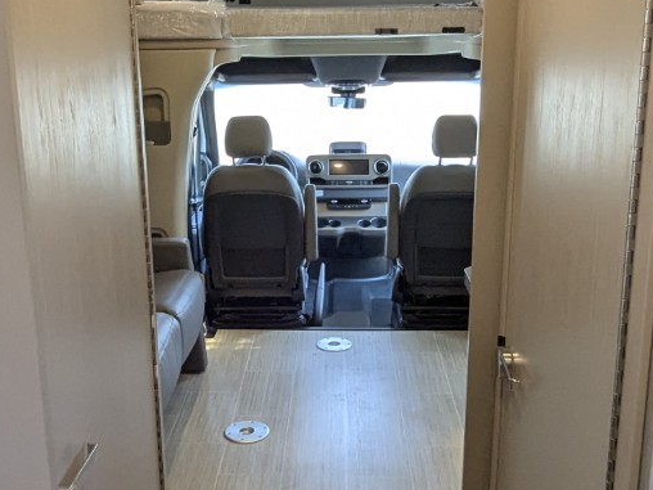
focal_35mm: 44
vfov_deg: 32.9
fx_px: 830
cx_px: 292
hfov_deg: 42.9
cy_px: 225
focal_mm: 2.35
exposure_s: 1/245
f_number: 2.2
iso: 288
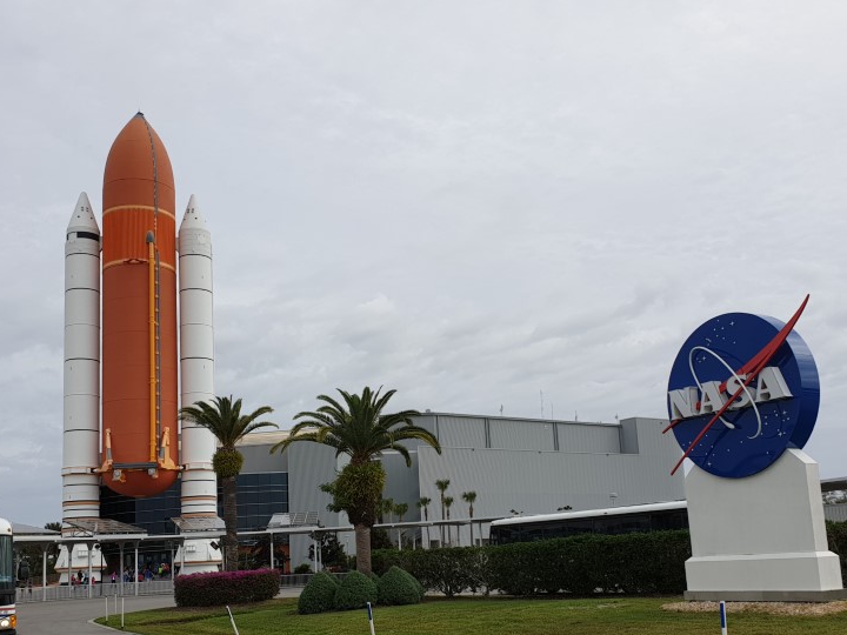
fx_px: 905
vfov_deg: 38.2
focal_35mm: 37
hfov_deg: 50.1
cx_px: 399
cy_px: 429
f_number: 2.4
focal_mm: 4.3
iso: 50
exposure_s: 1/2146
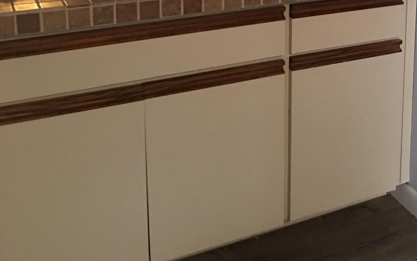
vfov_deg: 20.0
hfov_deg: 31.0
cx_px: 400
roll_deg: -2.0
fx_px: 705
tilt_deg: -11.5
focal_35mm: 62
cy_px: -29
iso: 100
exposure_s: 1/15
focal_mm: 4.15
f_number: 2.2
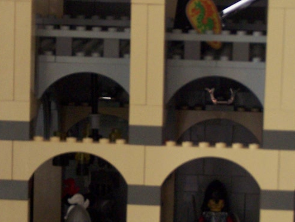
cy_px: 103
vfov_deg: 7.5
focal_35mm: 199
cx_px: 92
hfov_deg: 9.9
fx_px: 1697
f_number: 3.2
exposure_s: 1/8
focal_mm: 13.7
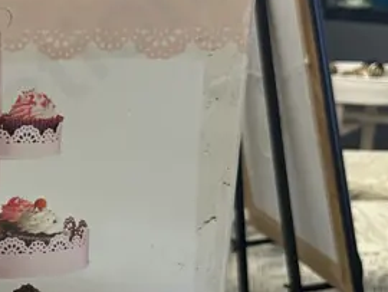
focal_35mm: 91
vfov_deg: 16.2
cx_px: -126
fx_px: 1021
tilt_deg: -14.7
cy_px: 219
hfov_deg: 19.7
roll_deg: +1.1
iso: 160
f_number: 1.78
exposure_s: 1/100
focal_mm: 6.86
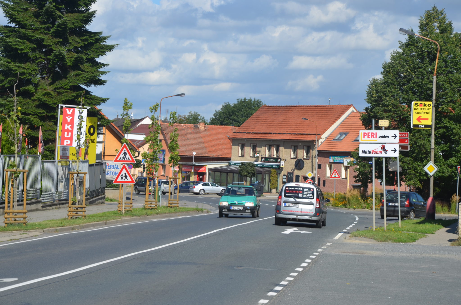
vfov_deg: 12.1
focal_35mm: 112
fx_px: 1437
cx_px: 230
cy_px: 152
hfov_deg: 18.2
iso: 110
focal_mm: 75
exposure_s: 1/250
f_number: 8
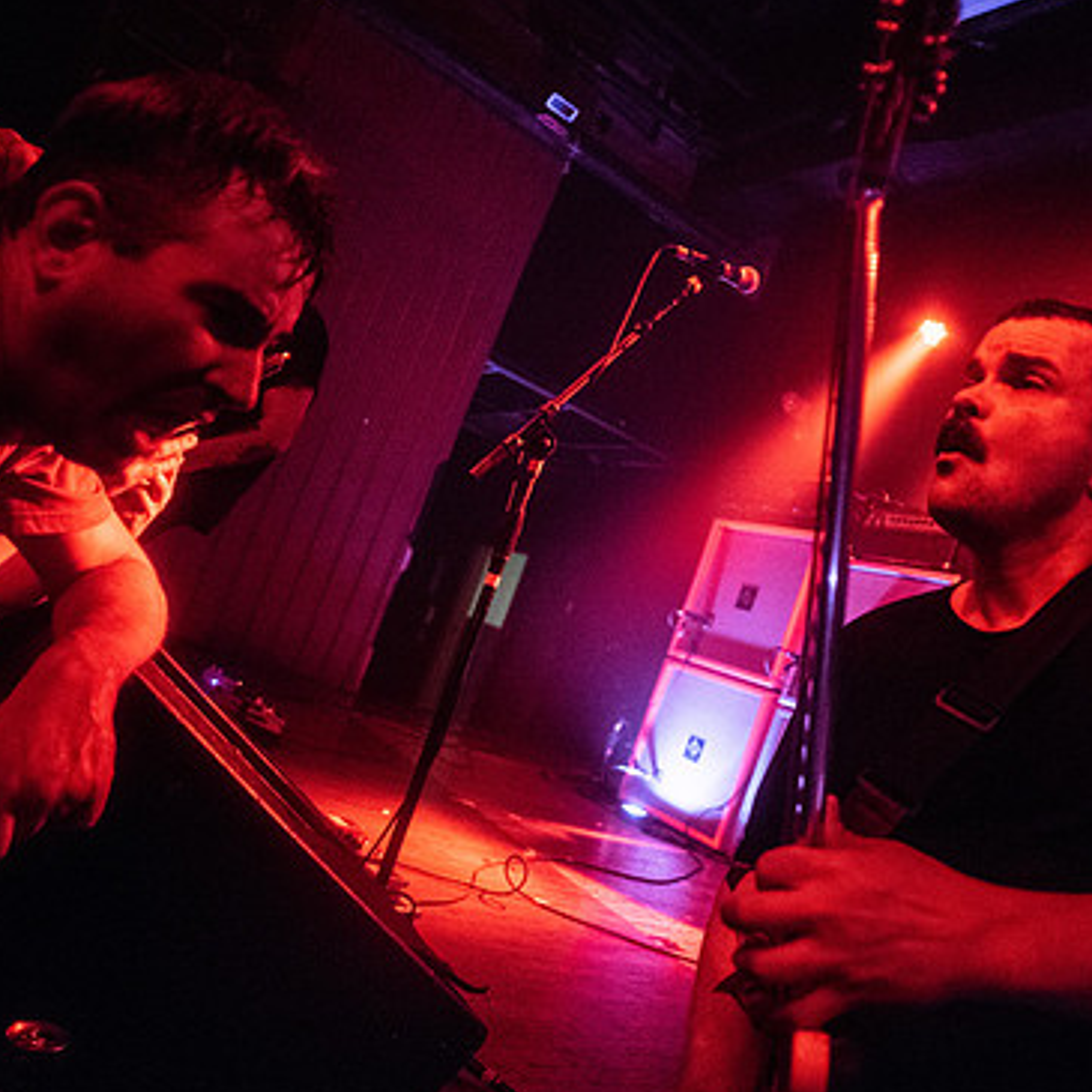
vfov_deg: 59.1
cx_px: 679
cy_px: 564
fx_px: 964
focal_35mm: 27
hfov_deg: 58.4
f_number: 3.2
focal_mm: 20
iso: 3200
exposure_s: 1/400
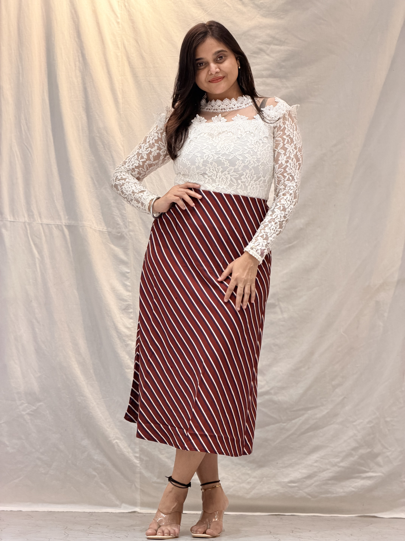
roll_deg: -1.6
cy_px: 270
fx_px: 1560
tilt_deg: +3.0
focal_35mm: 100
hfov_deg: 14.8
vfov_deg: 19.6
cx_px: 202
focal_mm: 16.89
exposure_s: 1/100
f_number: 2.8
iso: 200
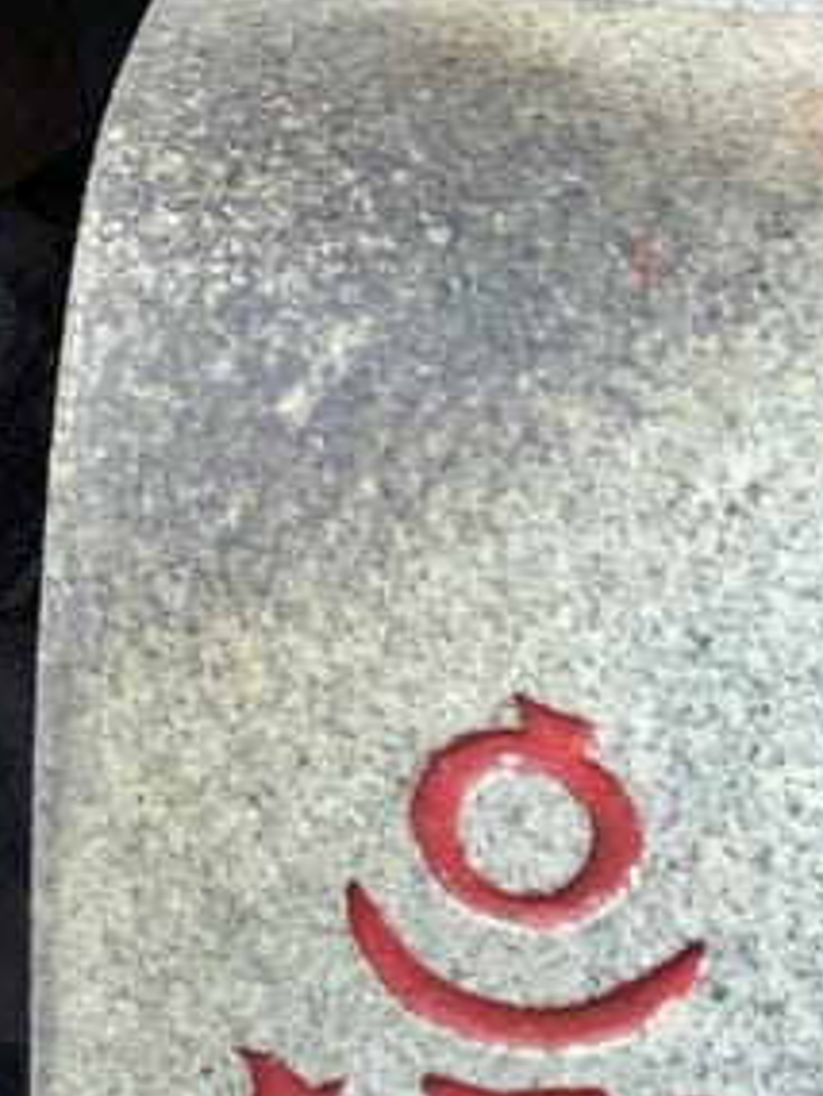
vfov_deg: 12.0
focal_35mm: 157
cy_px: -588
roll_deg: +4.3
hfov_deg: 8.9
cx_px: -815
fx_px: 4973
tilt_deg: -21.2
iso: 32
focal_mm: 3.99
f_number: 1.8
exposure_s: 1/120
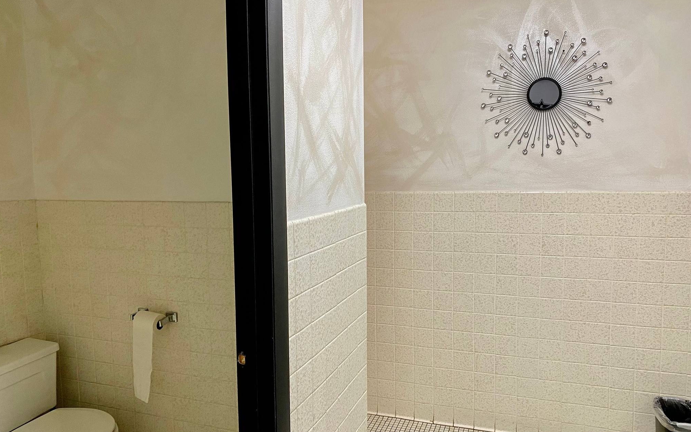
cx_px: 342
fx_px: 527
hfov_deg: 66.5
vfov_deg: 44.5
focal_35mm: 28
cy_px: 223
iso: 80
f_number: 1.8
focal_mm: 4.25
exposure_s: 1/55
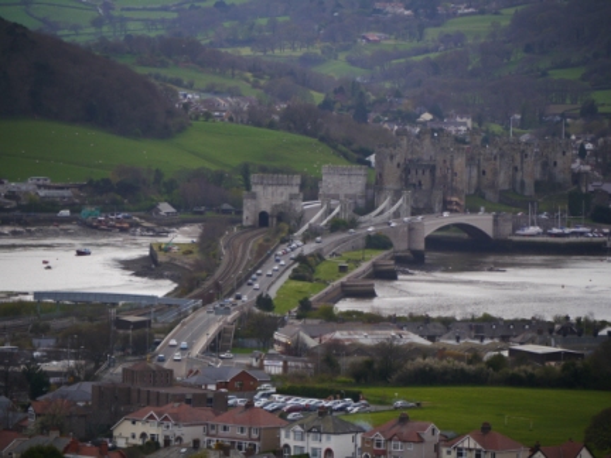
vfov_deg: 5.5
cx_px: 306
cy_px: 229
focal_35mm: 272
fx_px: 4801
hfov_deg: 7.3
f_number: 5.1
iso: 160
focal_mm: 136
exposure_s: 1/400
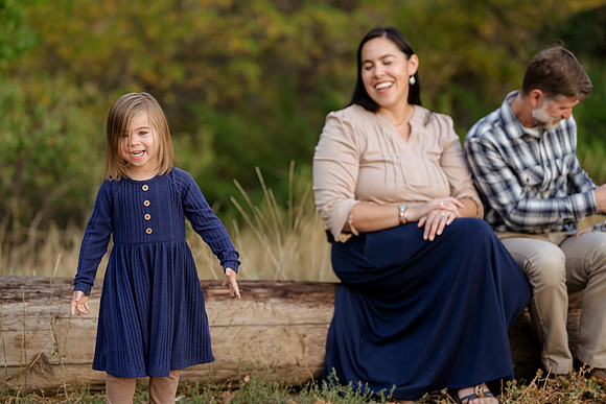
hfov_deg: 19.1
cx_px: 303
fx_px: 1802
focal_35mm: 107
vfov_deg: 12.8
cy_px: 202
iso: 1000
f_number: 2.8
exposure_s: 1/400
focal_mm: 107
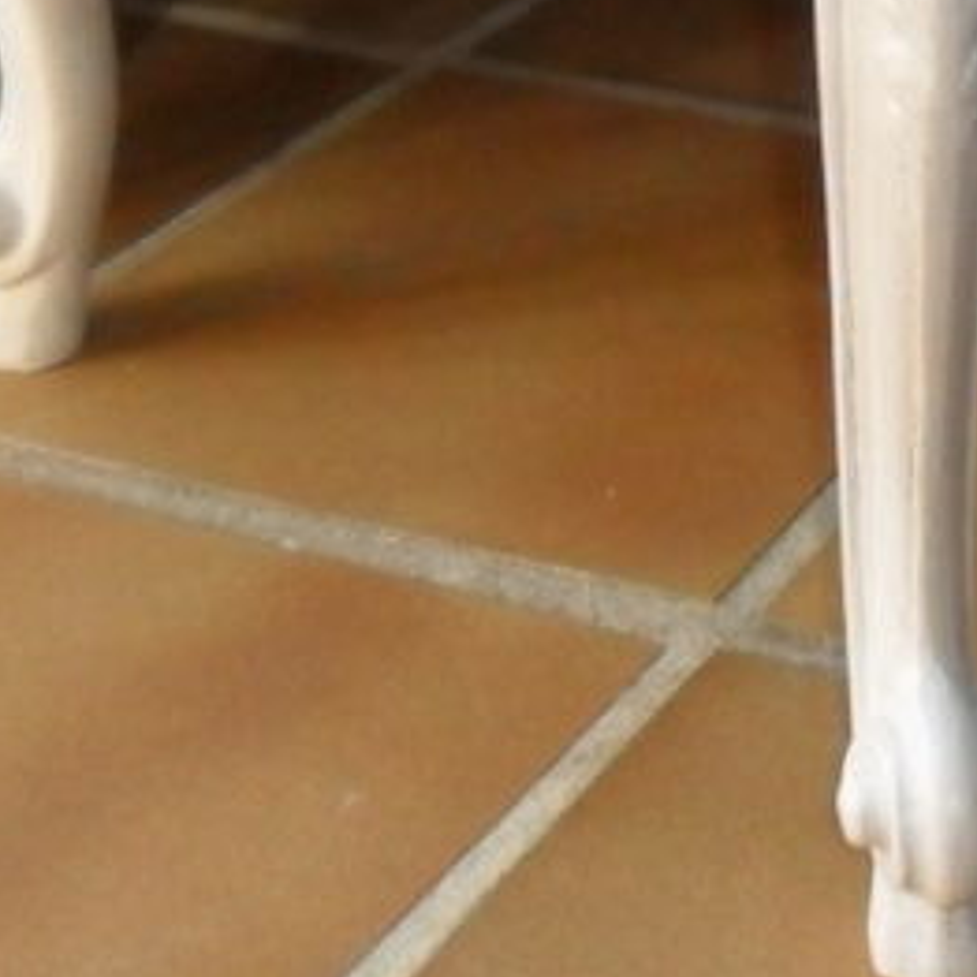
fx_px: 2906
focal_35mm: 91
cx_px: 1350
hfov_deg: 17.6
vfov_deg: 18.0
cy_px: -242
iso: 400
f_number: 3.5
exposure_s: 1/45
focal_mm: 4.9
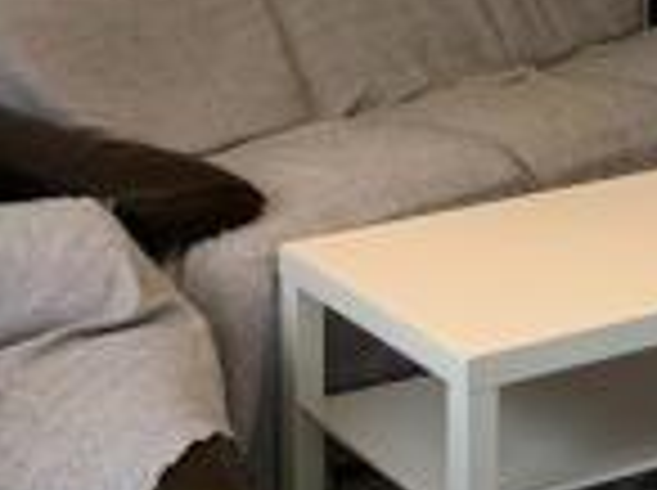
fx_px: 1971
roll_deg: -0.2
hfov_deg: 18.8
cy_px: -61
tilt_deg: -8.4
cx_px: 515
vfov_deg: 13.9
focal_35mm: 104
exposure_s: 1/60
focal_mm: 4.25
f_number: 1.8
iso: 100
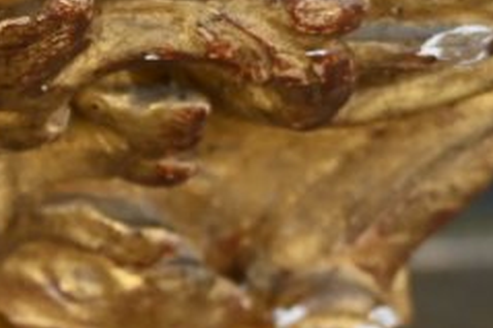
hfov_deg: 10.6
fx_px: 2529
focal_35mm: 185
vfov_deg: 7.4
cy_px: 126
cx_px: -338
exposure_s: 1/250
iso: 220
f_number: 4
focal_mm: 24.5
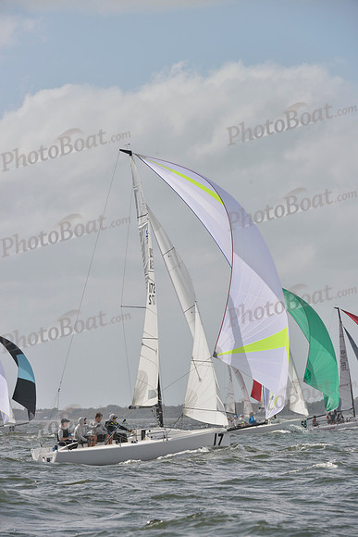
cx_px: 179
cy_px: 268
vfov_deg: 10.3
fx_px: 2981
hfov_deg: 6.9
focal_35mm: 200
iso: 400
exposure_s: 1/1600
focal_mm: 200
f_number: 10
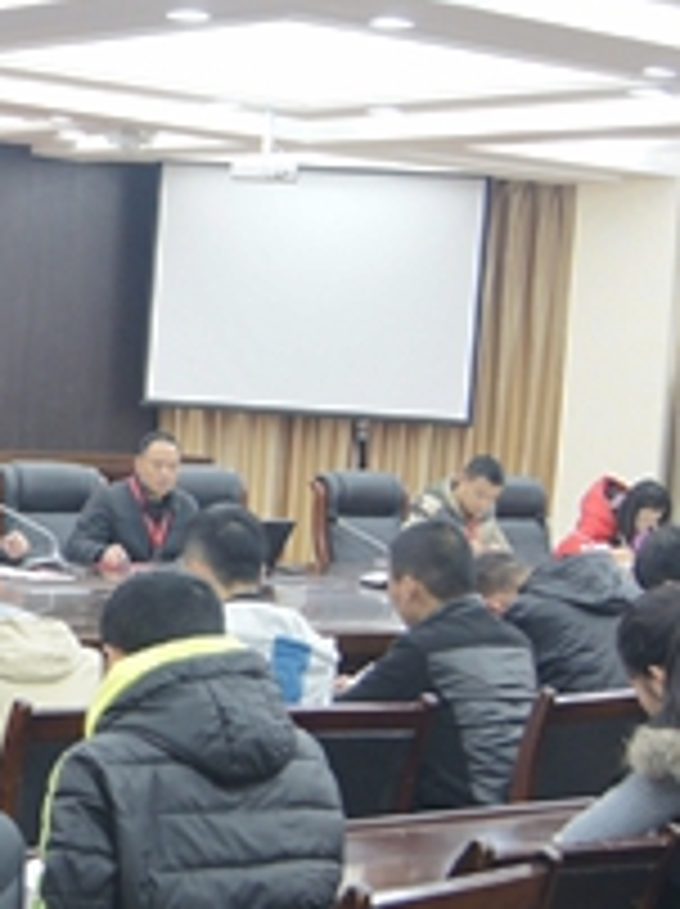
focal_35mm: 93
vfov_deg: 21.1
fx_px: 2441
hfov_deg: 15.0
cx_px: -257
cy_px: 565
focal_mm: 26
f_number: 4
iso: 1000
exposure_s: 1/40
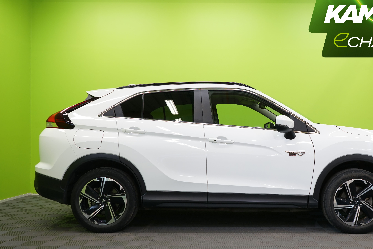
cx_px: 238
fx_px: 404
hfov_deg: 49.0
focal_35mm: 39
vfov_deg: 34.2
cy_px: 140
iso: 400
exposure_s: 1/25
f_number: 5.6
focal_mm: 30
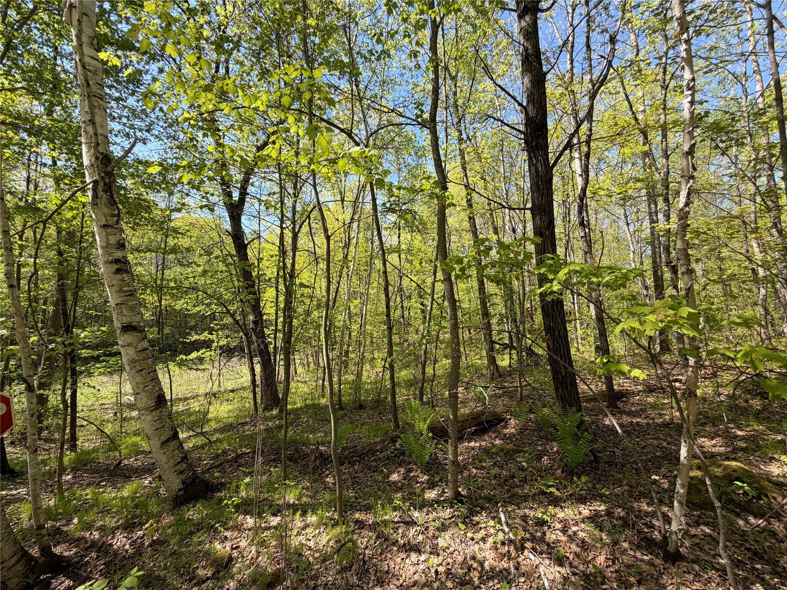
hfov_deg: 102.1
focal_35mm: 14
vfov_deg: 85.7
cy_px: 295
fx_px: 318
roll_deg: -0.8
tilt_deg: +5.5
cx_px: 394
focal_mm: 2.22
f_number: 2.2
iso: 50
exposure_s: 1/502
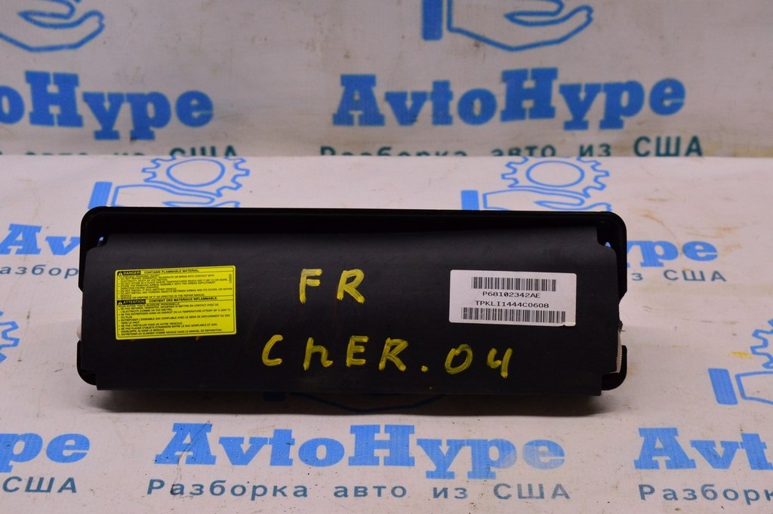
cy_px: 257
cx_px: 386
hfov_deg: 28.1
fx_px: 1545
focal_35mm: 72
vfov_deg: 18.9
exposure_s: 1/125
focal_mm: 48
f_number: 8
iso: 1600
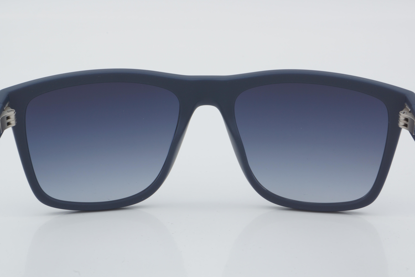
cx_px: 208
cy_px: 138
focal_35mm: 82
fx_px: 951
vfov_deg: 16.6
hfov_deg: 24.6
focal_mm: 55
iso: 100
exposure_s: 1/4
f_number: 32
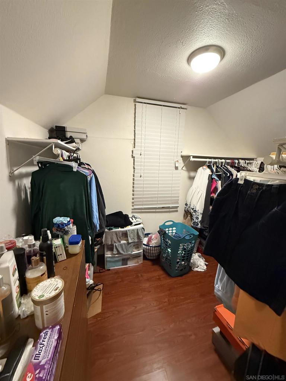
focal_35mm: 14
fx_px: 154
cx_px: 143
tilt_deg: -9.6
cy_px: 190
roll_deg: -2.6
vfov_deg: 102.1
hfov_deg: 85.7
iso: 800
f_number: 2.2
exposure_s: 1/60
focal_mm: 2.22
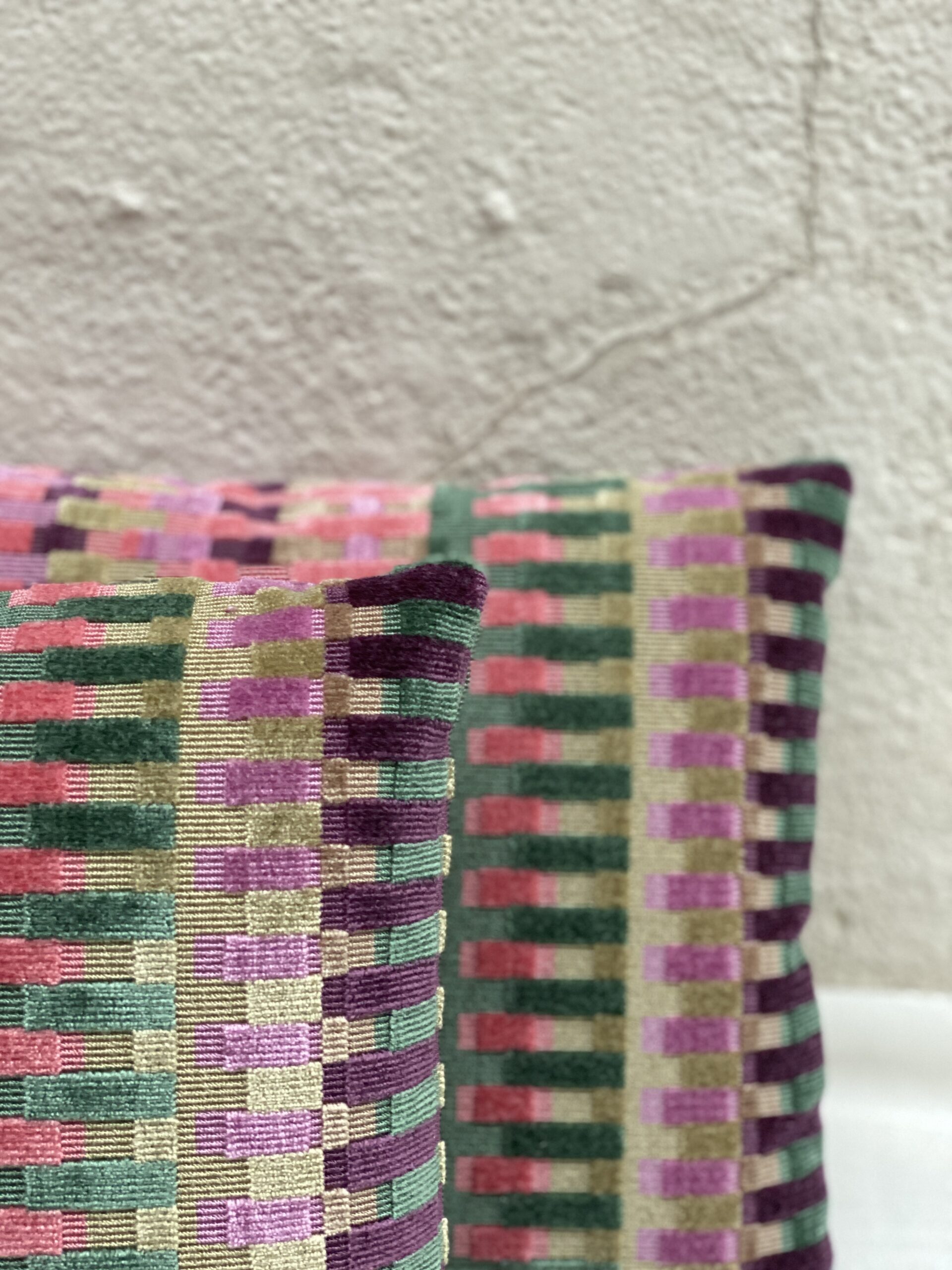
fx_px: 1907
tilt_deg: -22.7
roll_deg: -0.6
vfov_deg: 36.8
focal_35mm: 52
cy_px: 635
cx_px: 476
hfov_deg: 28.0
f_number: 2
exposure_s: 1/105
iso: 250
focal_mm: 6
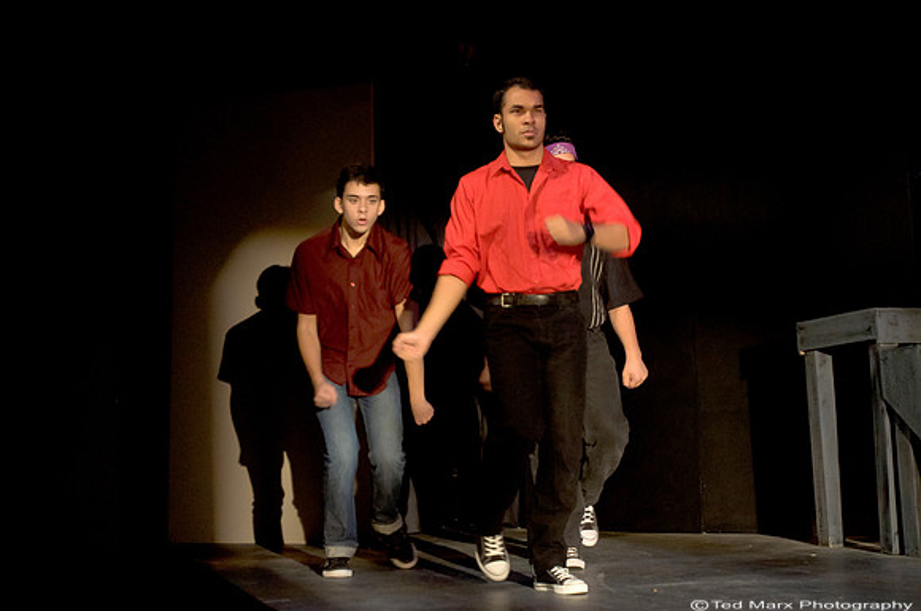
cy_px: 306
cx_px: 460
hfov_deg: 37.9
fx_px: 1341
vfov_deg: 25.7
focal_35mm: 52
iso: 3200
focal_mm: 35
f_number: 2.8
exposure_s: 1/100
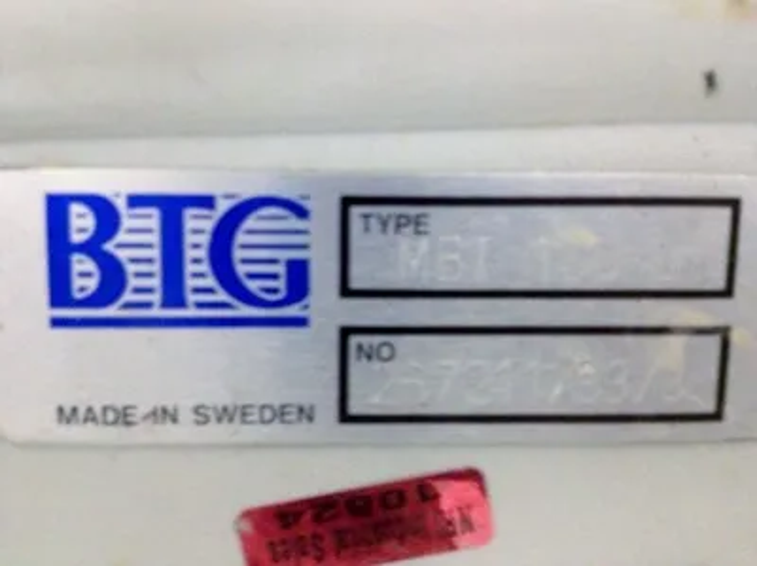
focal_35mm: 35
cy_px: 283
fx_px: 764
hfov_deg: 52.7
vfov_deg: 40.6
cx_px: 378
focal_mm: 4.28
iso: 640
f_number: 2.4
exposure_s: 1/15
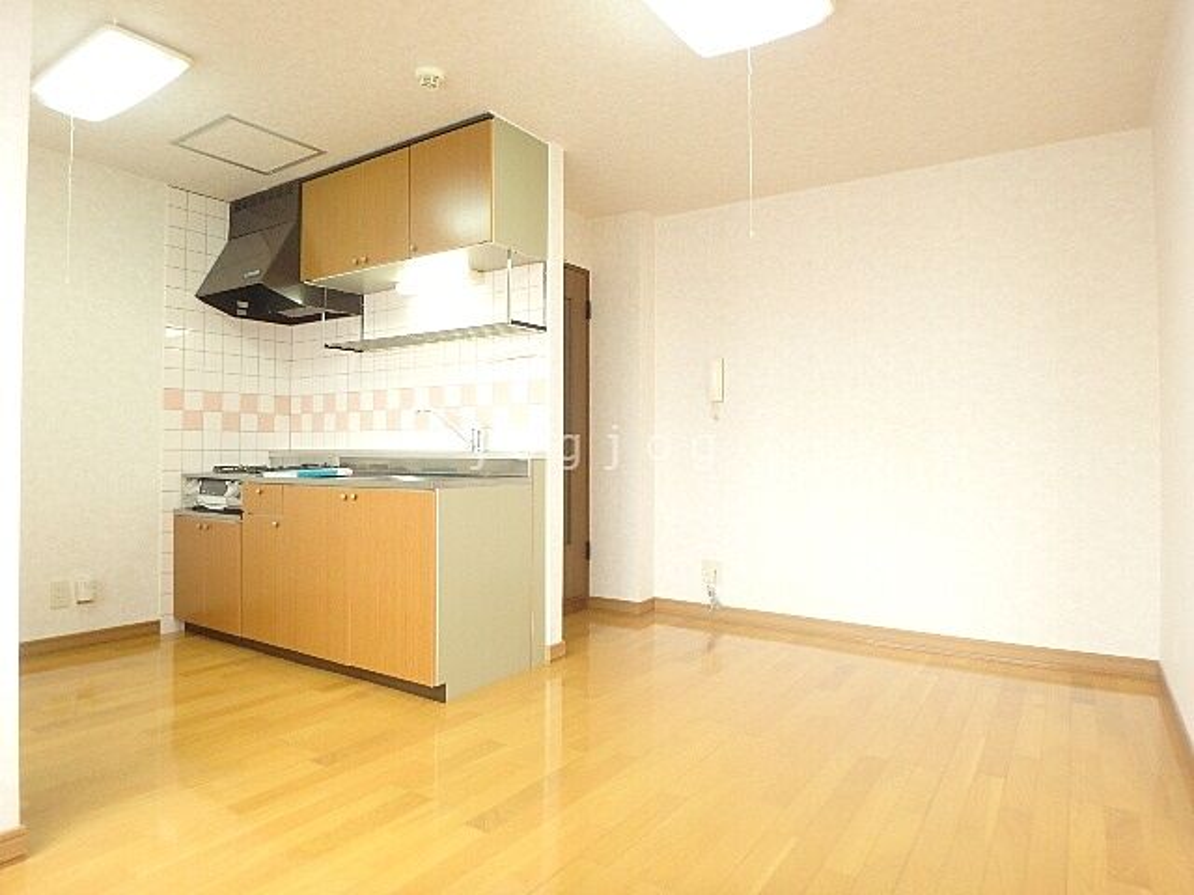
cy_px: 448
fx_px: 724
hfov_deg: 79.0
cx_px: 597
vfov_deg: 63.4
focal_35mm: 21
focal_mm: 3.7
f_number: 3.5
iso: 400
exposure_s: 1/30
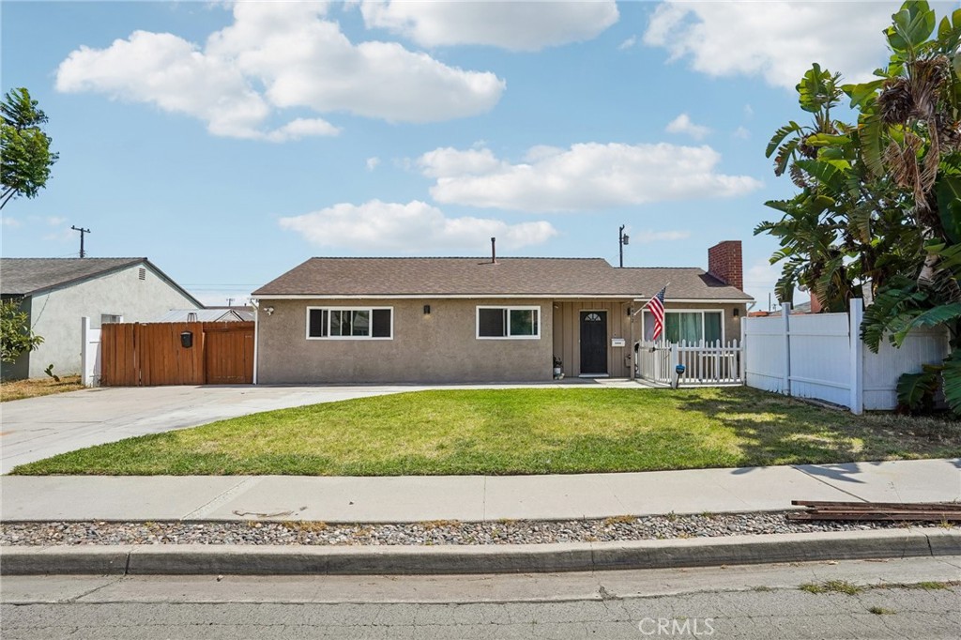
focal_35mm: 16
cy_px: 320
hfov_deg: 96.8
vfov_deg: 73.7
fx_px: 427
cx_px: 480
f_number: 8
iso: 400
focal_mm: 16
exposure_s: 1/1000
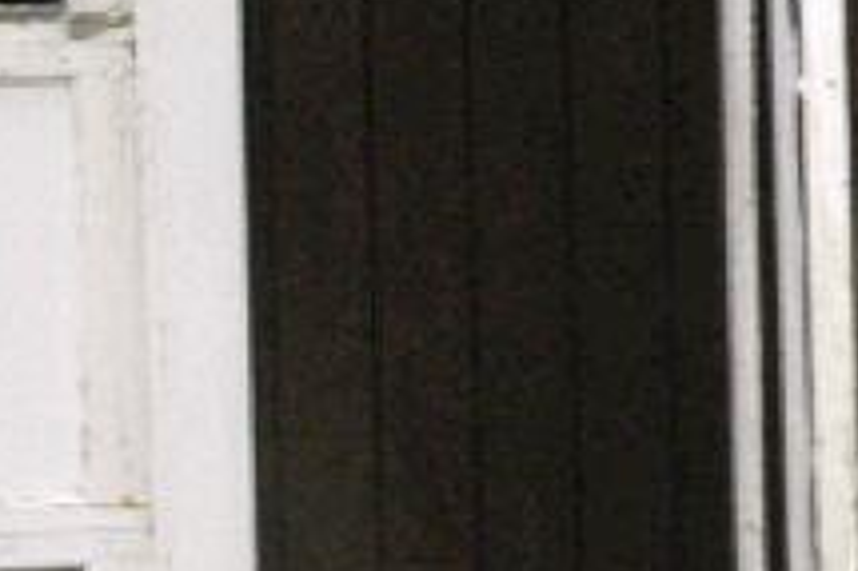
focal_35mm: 324
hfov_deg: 6.2
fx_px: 7728
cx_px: 1696
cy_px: 48
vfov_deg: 4.2
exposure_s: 1/60
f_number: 13
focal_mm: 31
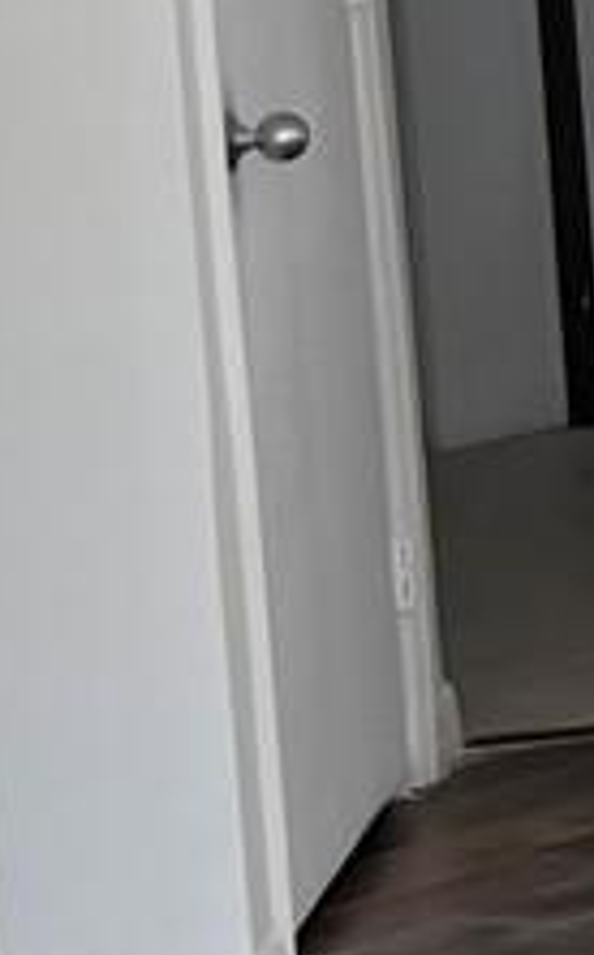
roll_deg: +2.4
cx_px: 3220
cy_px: -151
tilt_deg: -5.7
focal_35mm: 199
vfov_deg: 10.4
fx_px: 5175
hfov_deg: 5.0
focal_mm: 5.96
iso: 40
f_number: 1.6
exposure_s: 1/134
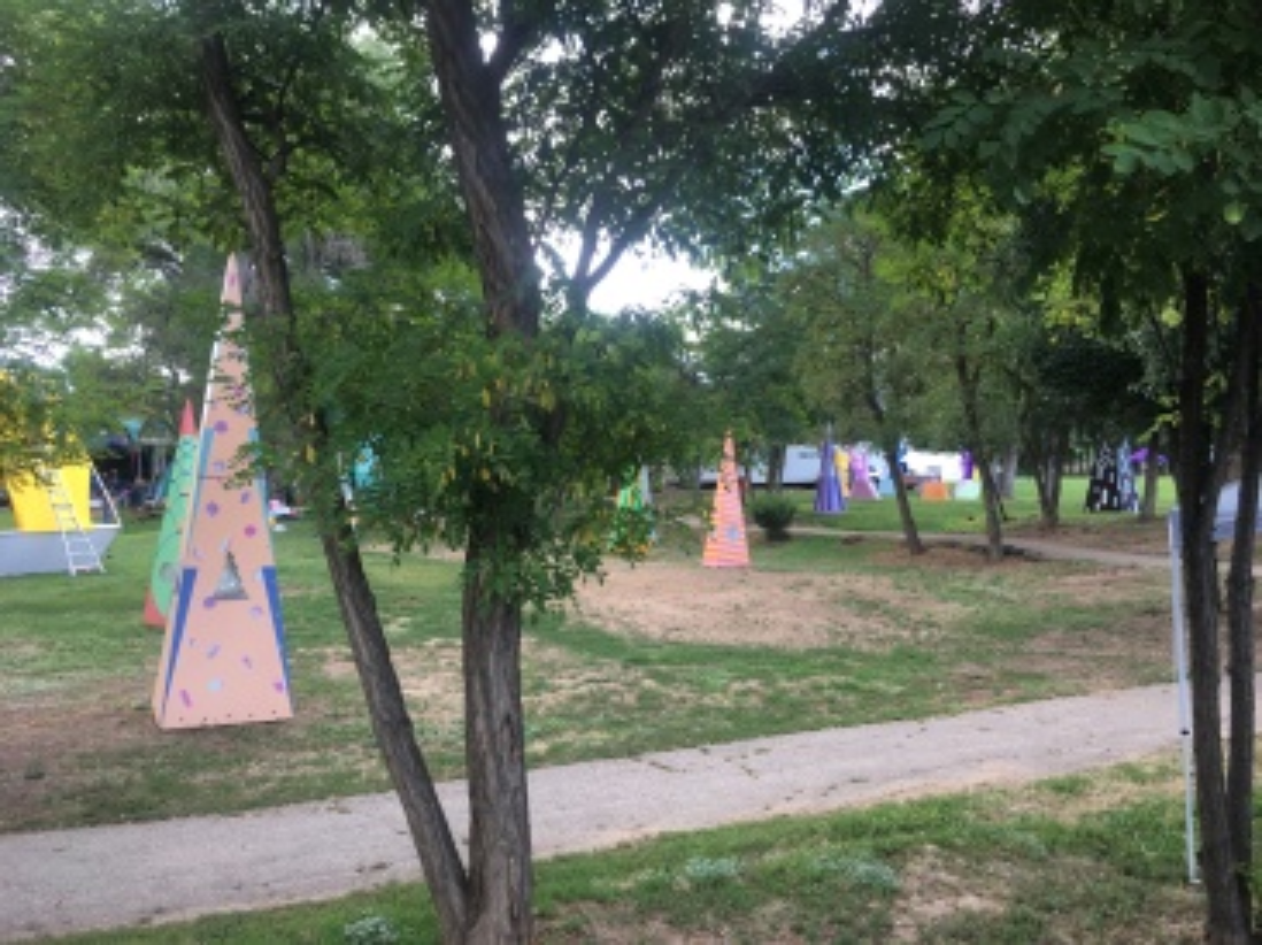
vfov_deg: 48.2
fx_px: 1057
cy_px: 472
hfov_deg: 61.7
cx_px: 631
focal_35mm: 29
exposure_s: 1/120
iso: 32
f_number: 2.2
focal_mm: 4.15
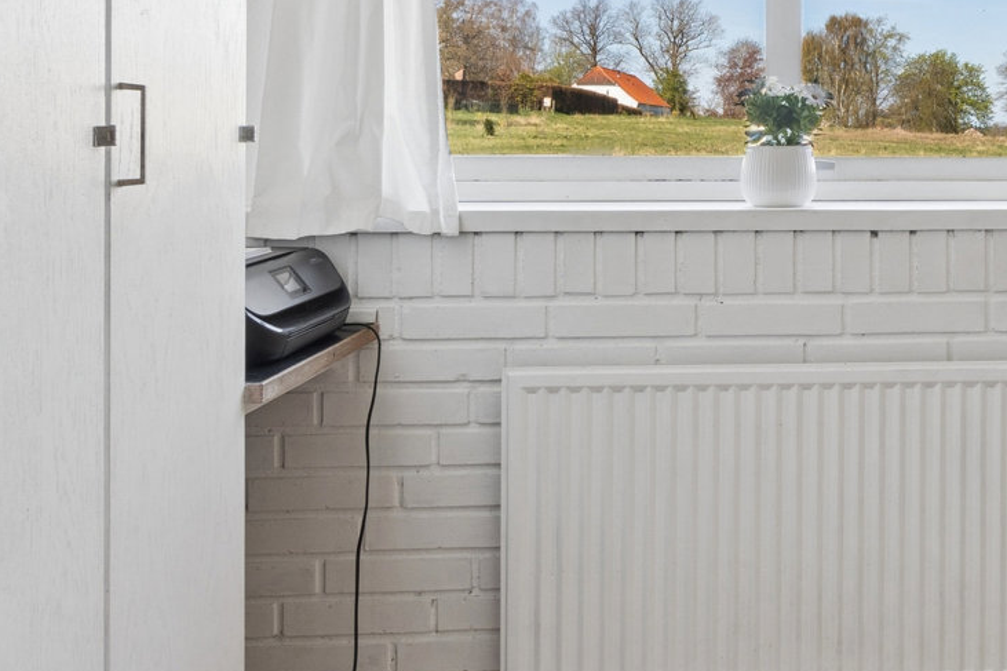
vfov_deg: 25.1
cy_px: 188
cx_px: 988
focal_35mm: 53
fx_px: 1492
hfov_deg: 34.2
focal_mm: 13
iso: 200
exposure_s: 1/80
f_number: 8
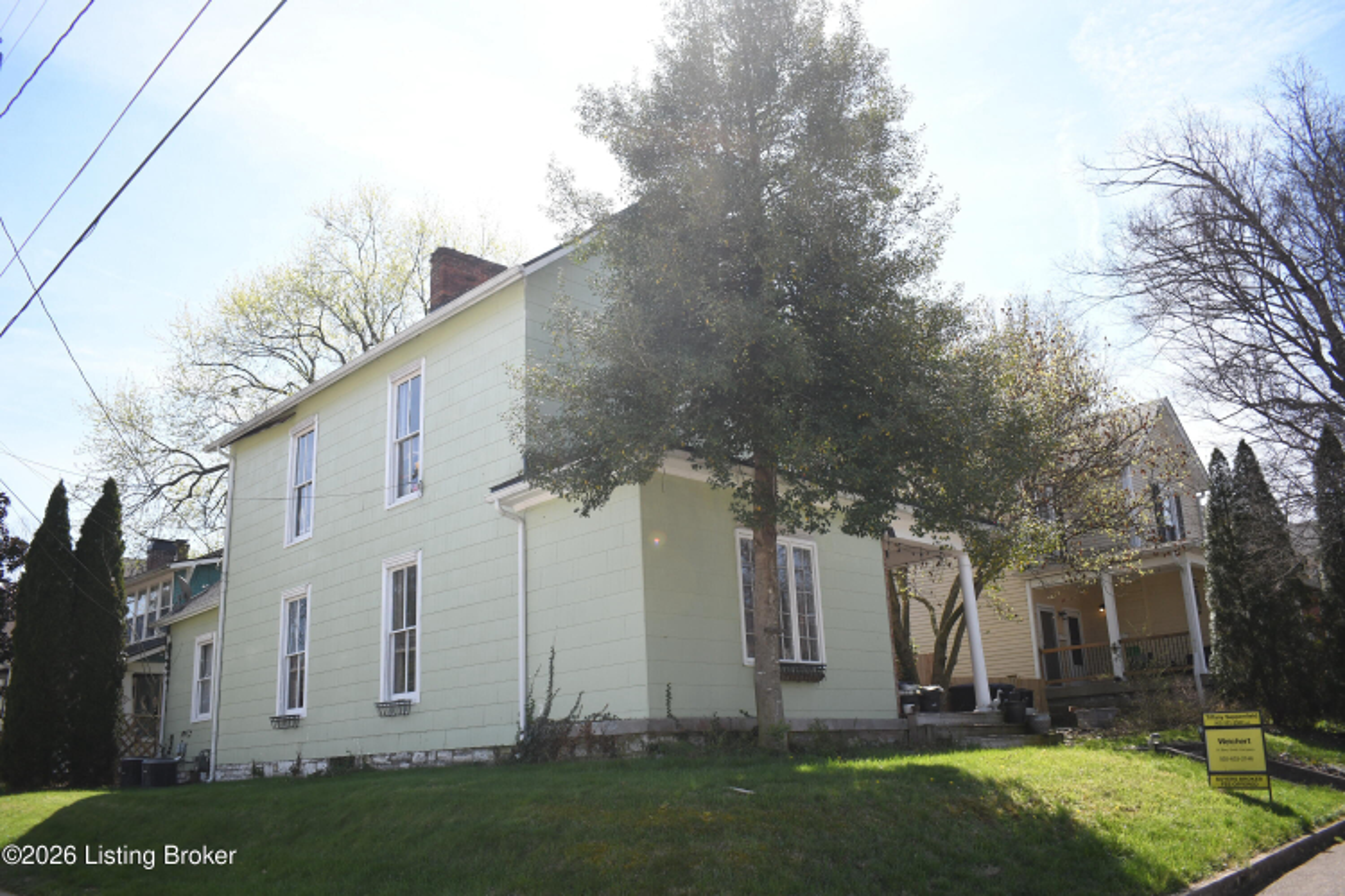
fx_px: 1121
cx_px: 672
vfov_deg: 43.6
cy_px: 448
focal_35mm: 30
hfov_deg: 61.9
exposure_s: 1/2500
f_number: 3.5
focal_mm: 20
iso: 500
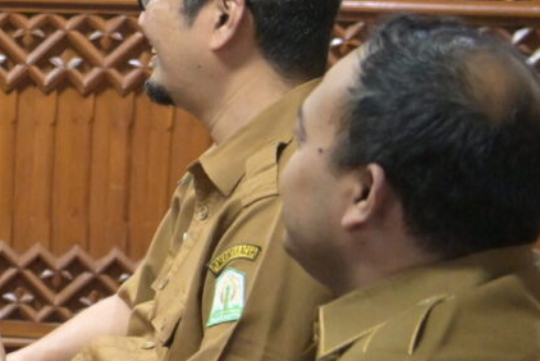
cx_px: -856
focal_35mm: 194
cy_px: 162
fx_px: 2912
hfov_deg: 9.2
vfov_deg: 7.1
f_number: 3.2
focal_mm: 32
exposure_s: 1/125
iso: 2500
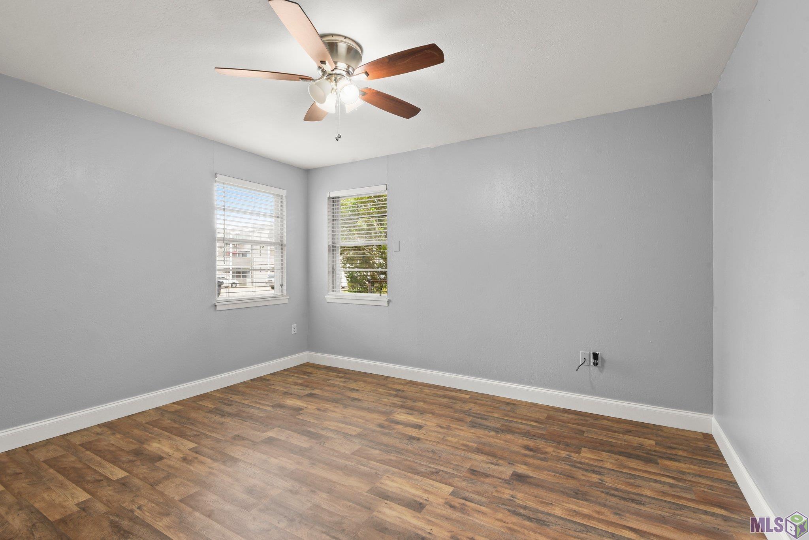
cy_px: 270
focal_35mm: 16
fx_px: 360
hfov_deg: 96.7
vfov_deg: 73.8
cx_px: 404
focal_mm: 16
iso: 400
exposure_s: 1/1.67
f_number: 10
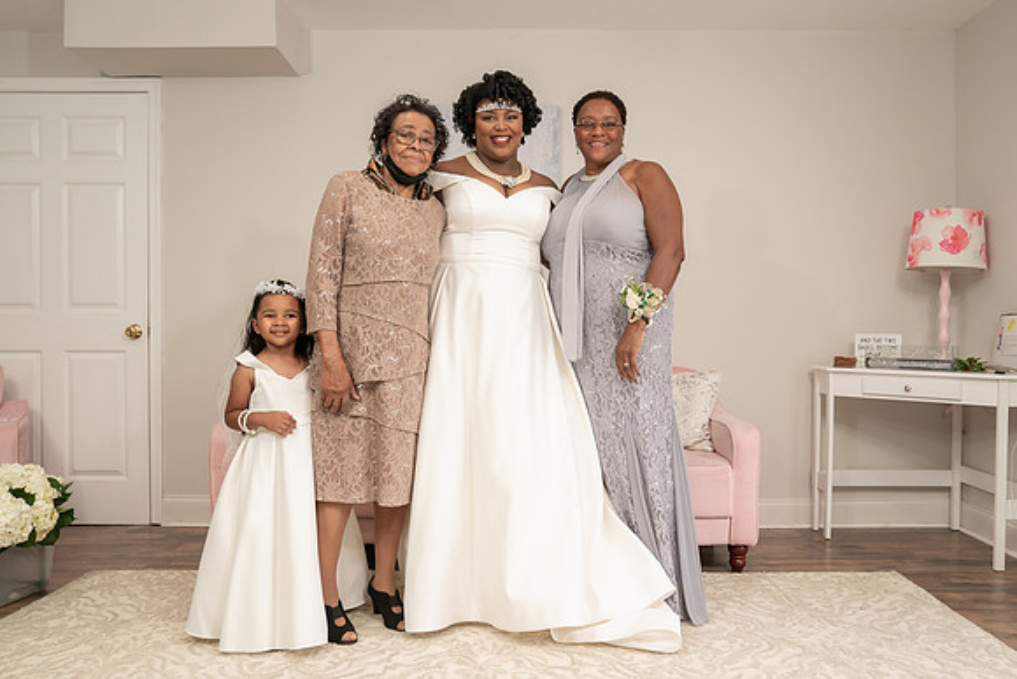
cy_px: 340
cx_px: 519
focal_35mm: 30
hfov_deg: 61.3
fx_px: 858
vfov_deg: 43.1
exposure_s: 1/200
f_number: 4
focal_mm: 29
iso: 1600
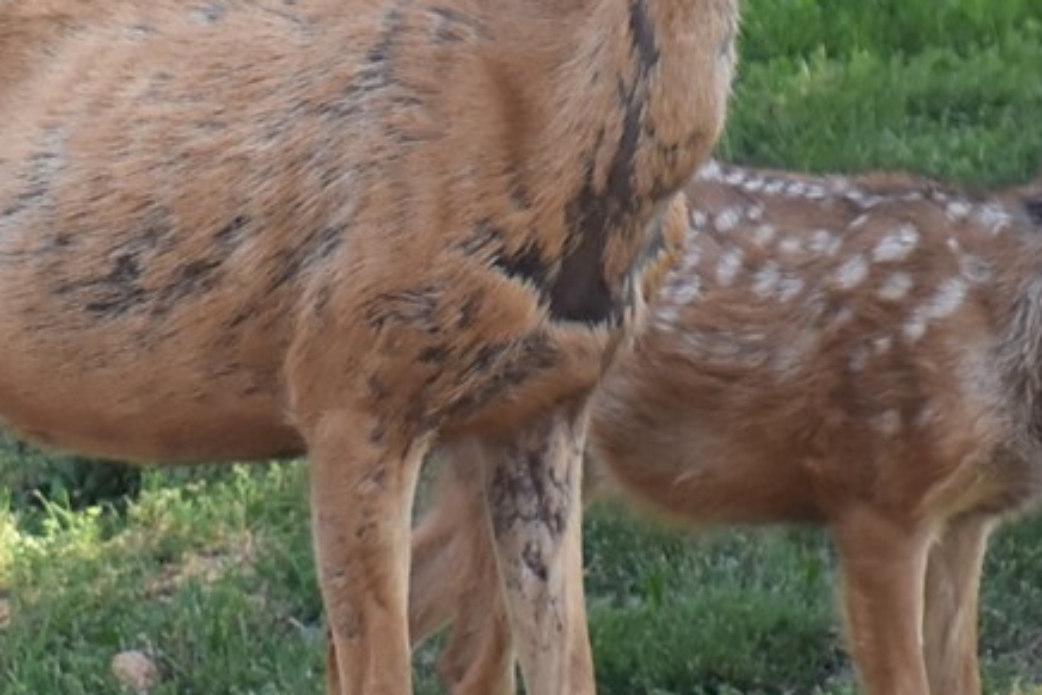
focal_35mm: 1078
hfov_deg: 1.9
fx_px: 31209
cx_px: 535
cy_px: 439
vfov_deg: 1.3
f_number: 6.3
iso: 800
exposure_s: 1/250
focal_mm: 185
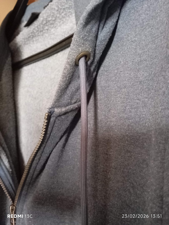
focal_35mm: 28
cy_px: 112
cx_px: 84
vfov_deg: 63.4
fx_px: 182
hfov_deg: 49.9
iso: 4339
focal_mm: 4.27
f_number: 1.8
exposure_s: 1/16.7
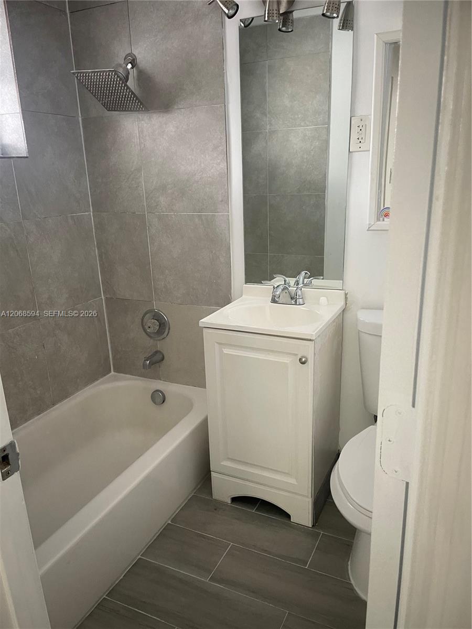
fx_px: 473
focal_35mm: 26
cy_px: 314
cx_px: 236
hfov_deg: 53.1
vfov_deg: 67.3
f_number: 1.6
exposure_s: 1/60
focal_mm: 4.2
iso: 160
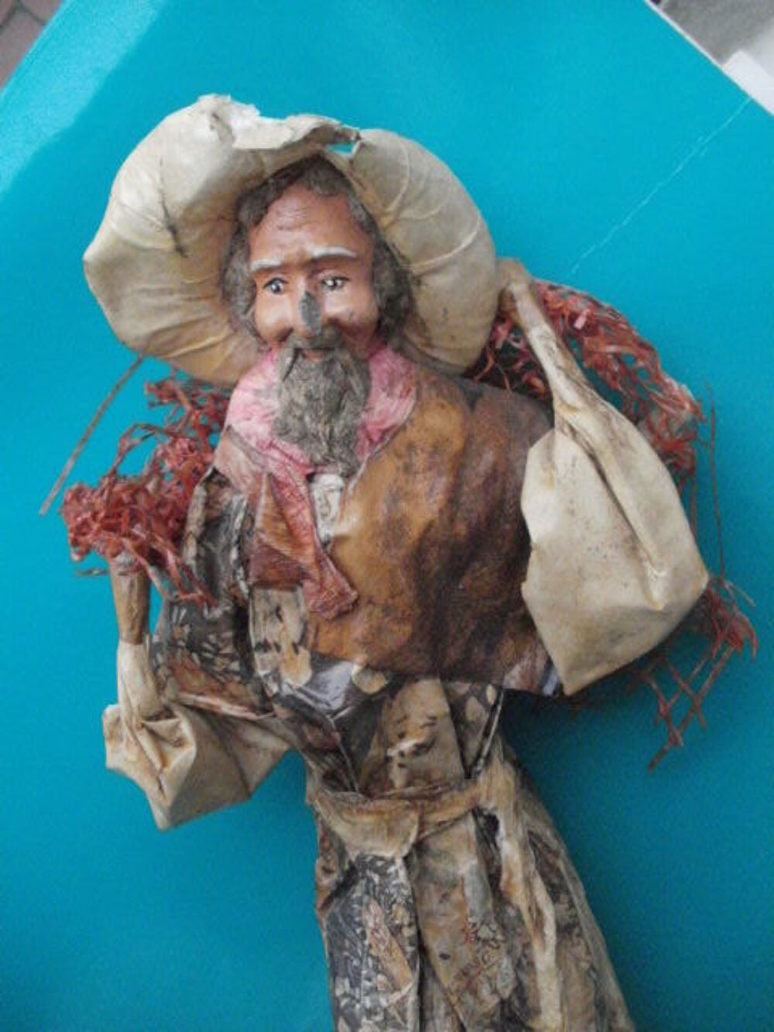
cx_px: 387
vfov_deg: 51.4
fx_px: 1073
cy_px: 516
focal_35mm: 36
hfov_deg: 39.7
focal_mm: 6.3
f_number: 3.5
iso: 800
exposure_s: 1/60
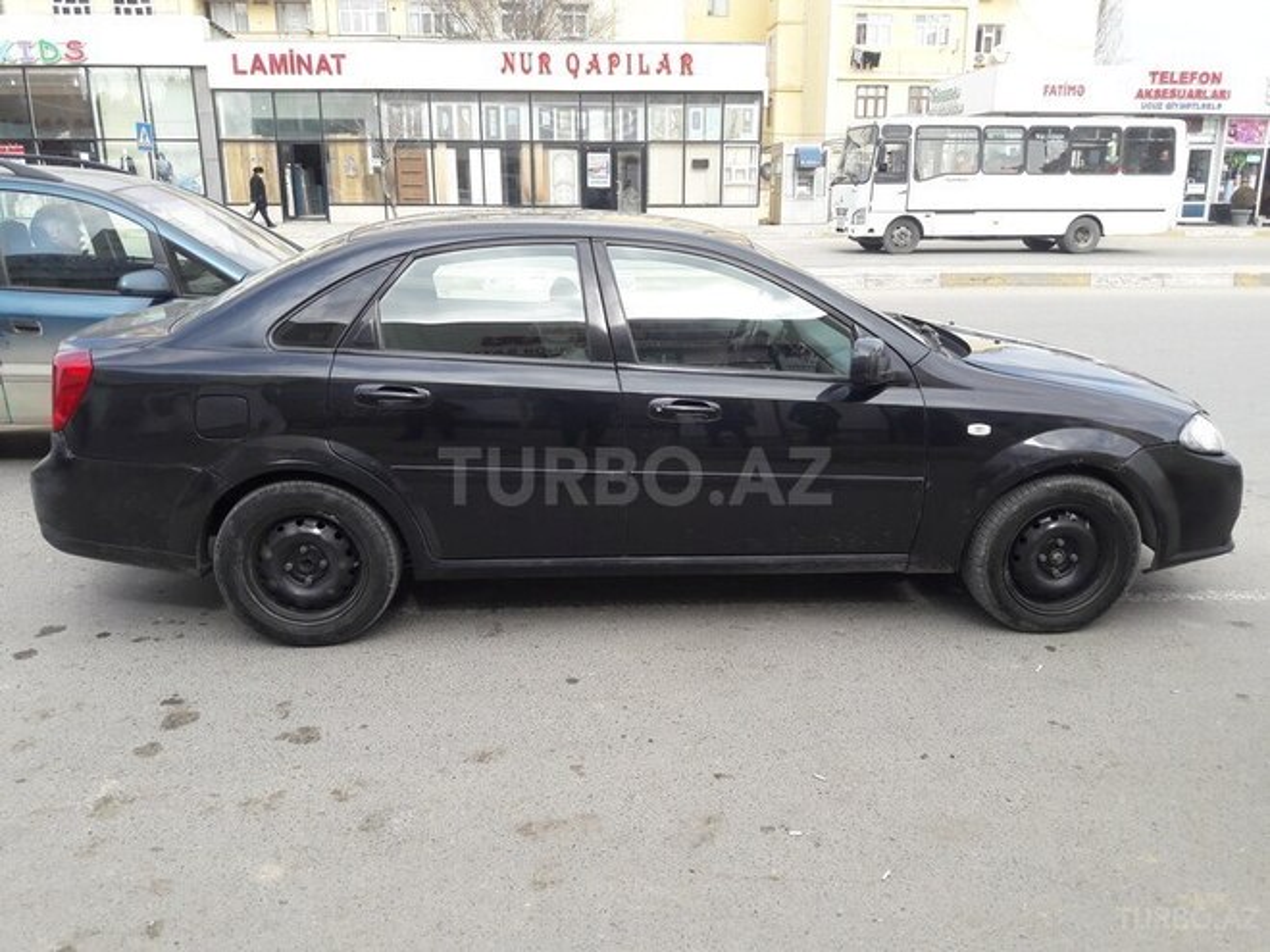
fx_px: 1027
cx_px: 635
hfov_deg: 63.4
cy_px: 476
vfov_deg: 49.7
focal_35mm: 28
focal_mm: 3.7
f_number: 1.9
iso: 40
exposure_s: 1/598
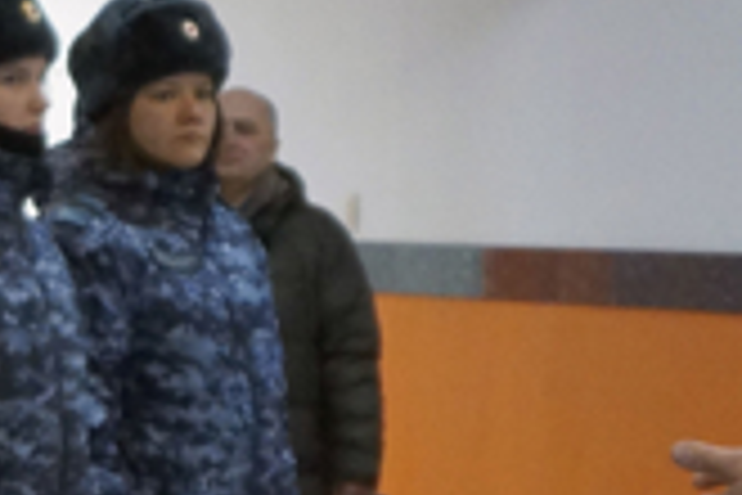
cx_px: -263
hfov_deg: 11.6
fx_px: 3545
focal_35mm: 172
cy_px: 450
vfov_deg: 8.0
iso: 1000
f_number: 3.5
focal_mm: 18
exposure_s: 1/80
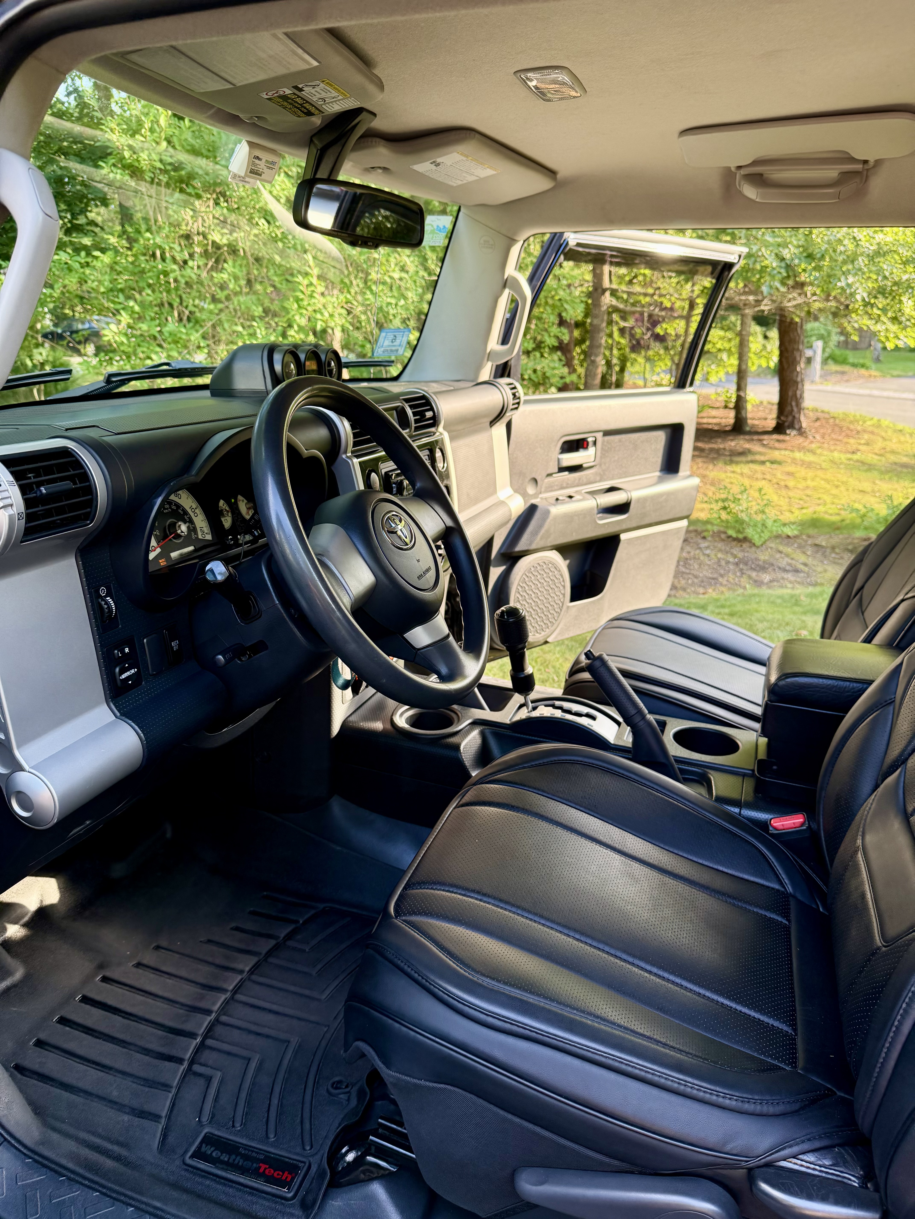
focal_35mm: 24
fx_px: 846
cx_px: 458
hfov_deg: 56.8
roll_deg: +1.7
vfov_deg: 71.6
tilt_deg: -18.7
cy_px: 610
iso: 160
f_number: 1.78
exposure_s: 1/243
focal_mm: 6.76
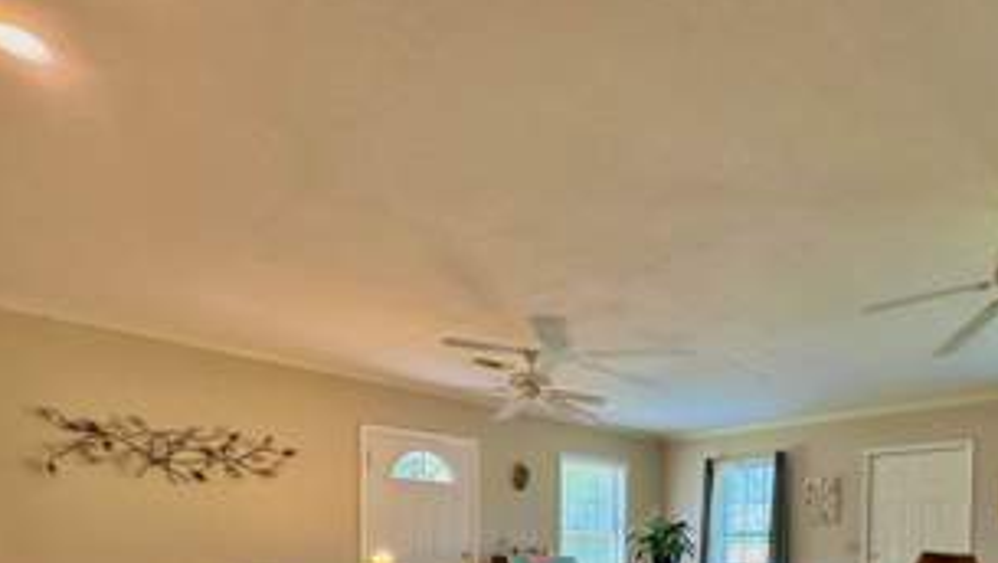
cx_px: 723
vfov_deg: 41.3
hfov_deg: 72.1
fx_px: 636
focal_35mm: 24
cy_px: 570
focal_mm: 2.22
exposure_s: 1/60
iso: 160
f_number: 2.2
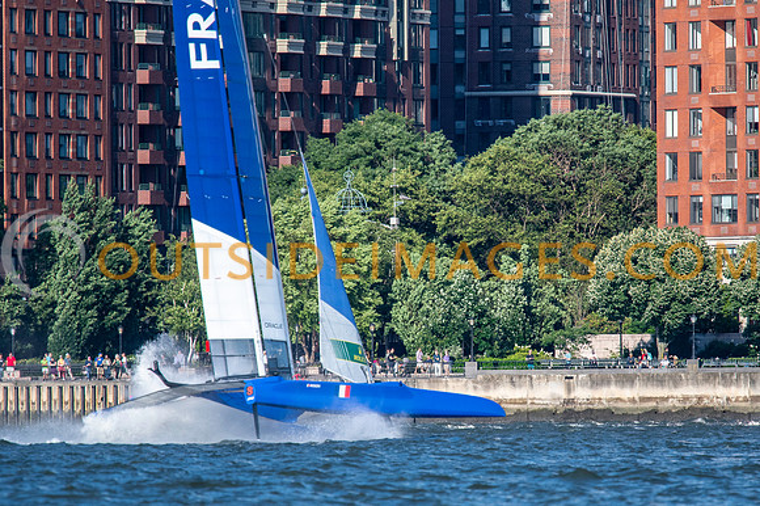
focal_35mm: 722
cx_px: 435
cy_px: 290
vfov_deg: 1.9
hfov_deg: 2.9
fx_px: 15226
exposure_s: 1/2000
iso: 640
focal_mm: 420
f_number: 5.6
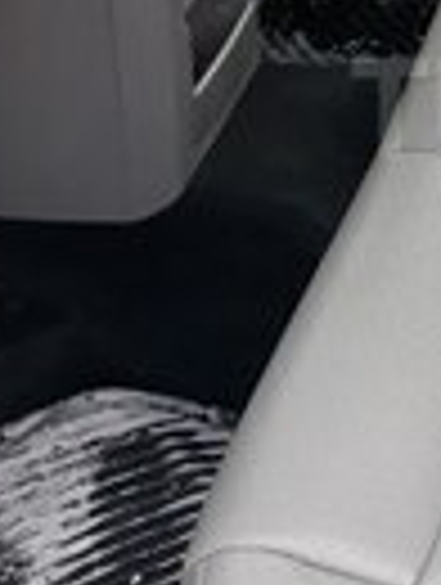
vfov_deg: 18.8
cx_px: 698
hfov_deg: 13.4
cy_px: 108
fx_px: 1744
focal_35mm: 103
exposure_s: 1/50
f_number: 1.7
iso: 40
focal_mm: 3.71
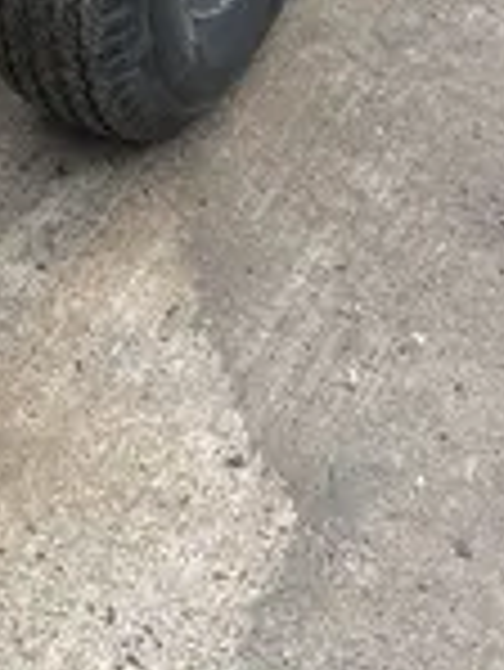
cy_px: -749
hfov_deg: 10.8
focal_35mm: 128
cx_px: -423
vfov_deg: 13.0
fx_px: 2481
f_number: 1.6
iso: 40
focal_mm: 5.1
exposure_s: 1/121
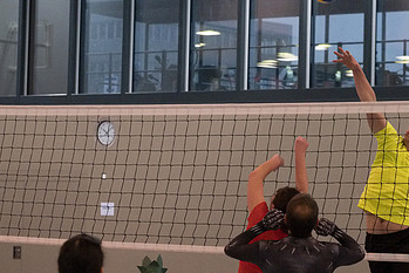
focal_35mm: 166
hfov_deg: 12.4
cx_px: 187
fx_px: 1887
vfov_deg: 8.3
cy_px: 95
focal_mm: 50
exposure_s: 1/500
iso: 6400
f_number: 2.8
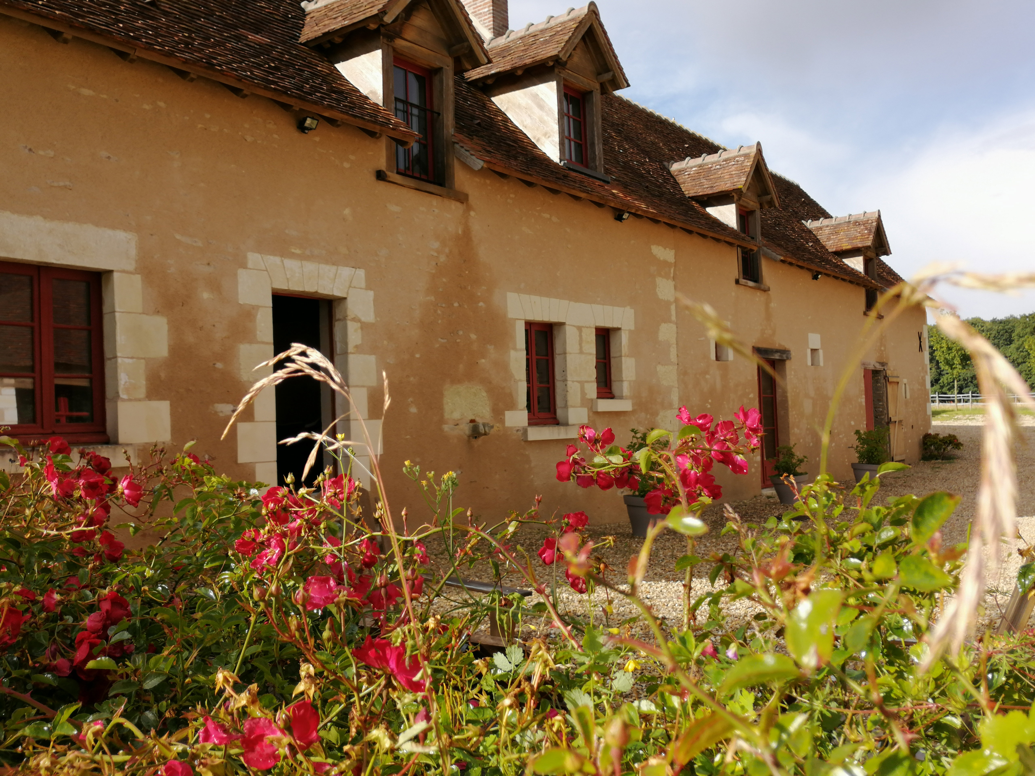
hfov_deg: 58.4
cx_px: 518
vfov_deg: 45.4
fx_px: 927
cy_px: 388
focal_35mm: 31
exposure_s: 1/931
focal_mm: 3.95
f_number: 1.8
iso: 50
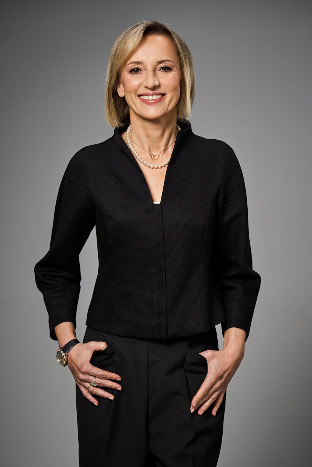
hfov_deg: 10.7
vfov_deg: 16.0
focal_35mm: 128
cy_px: 234
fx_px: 1664
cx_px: 156
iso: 1600
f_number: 5
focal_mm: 128
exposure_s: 1/250
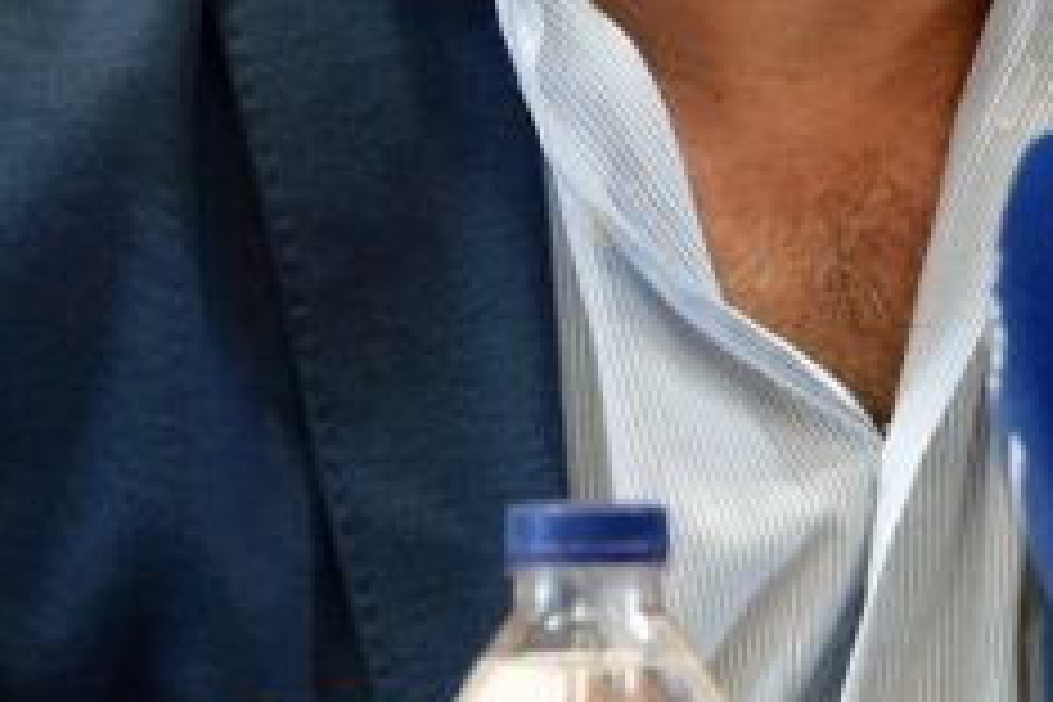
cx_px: 680
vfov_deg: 2.7
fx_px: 14770
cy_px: -256
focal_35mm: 505
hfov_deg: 4.1
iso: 2000
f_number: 4
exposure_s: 1/100
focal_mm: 60.29
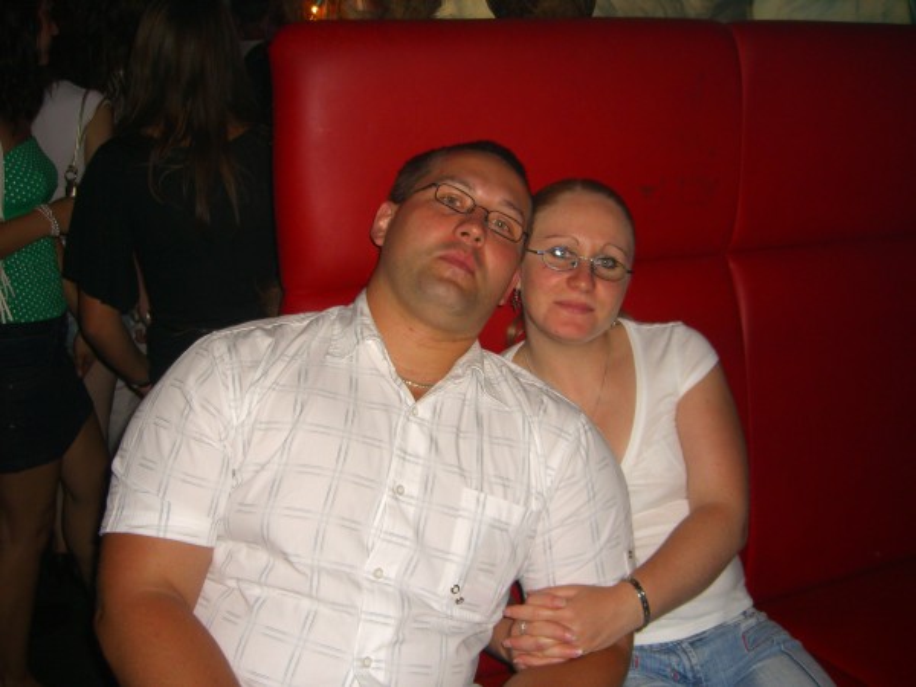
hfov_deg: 49.0
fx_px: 1006
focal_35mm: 38
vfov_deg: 37.7
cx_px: 458
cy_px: 344
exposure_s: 1/60
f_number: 2.8
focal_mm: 7.9
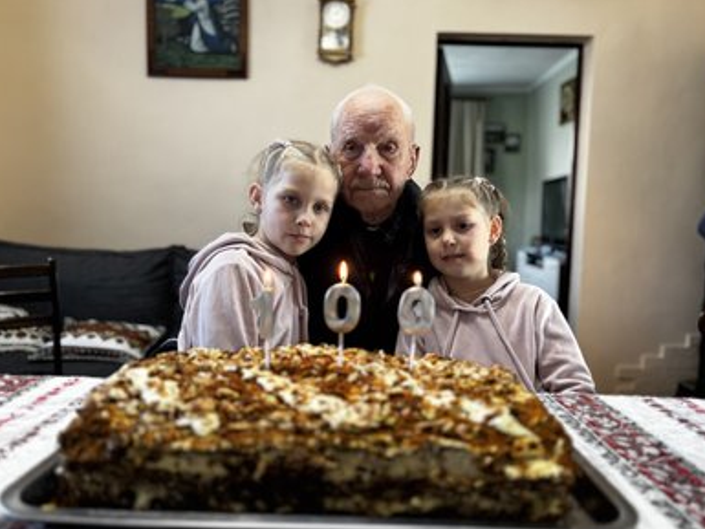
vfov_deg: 51.4
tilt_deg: -5.6
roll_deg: -1.7
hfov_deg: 65.3
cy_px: 269
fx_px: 550
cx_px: 359
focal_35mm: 27
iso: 200
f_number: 1.6
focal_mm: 5.96
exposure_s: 1/50
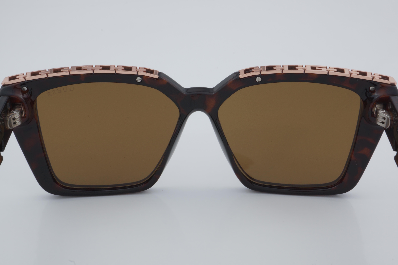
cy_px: 132
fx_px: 580
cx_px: 199
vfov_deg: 25.8
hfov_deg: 37.9
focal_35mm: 52
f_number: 29
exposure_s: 1/4
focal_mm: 35
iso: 100
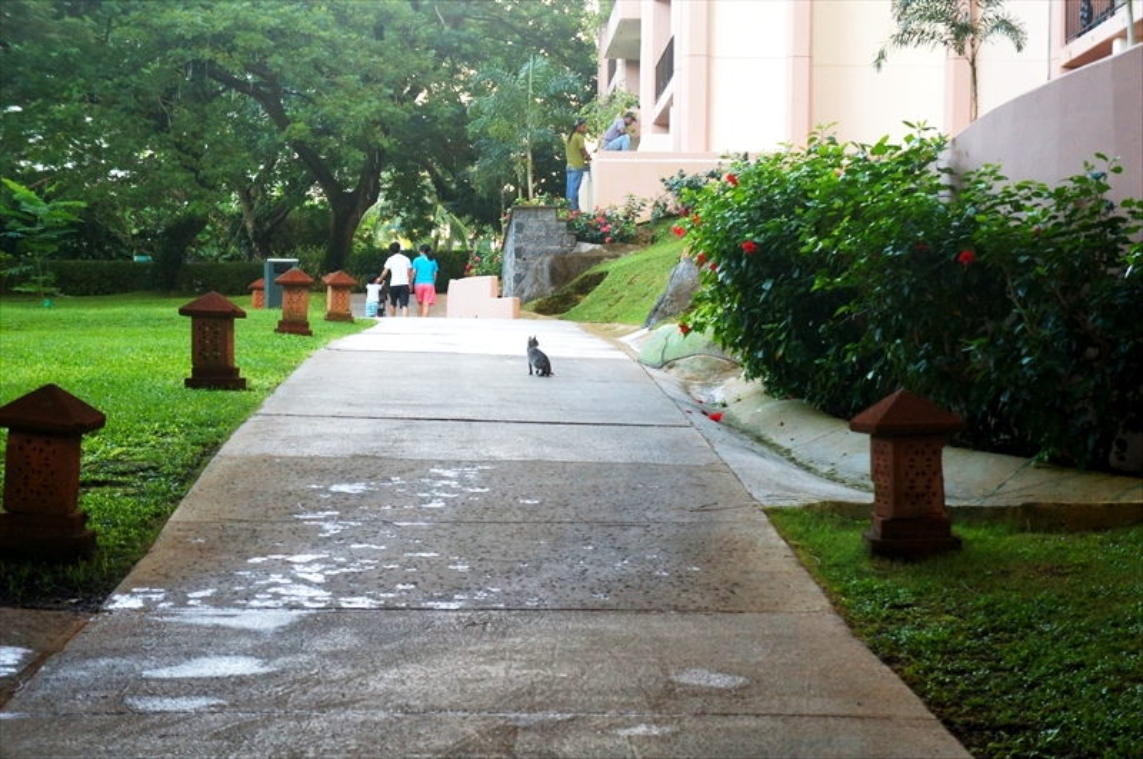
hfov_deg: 24.7
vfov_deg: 16.5
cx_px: 572
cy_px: 380
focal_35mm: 82
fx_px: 2616
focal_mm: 55
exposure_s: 1/160
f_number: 5.6
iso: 1000
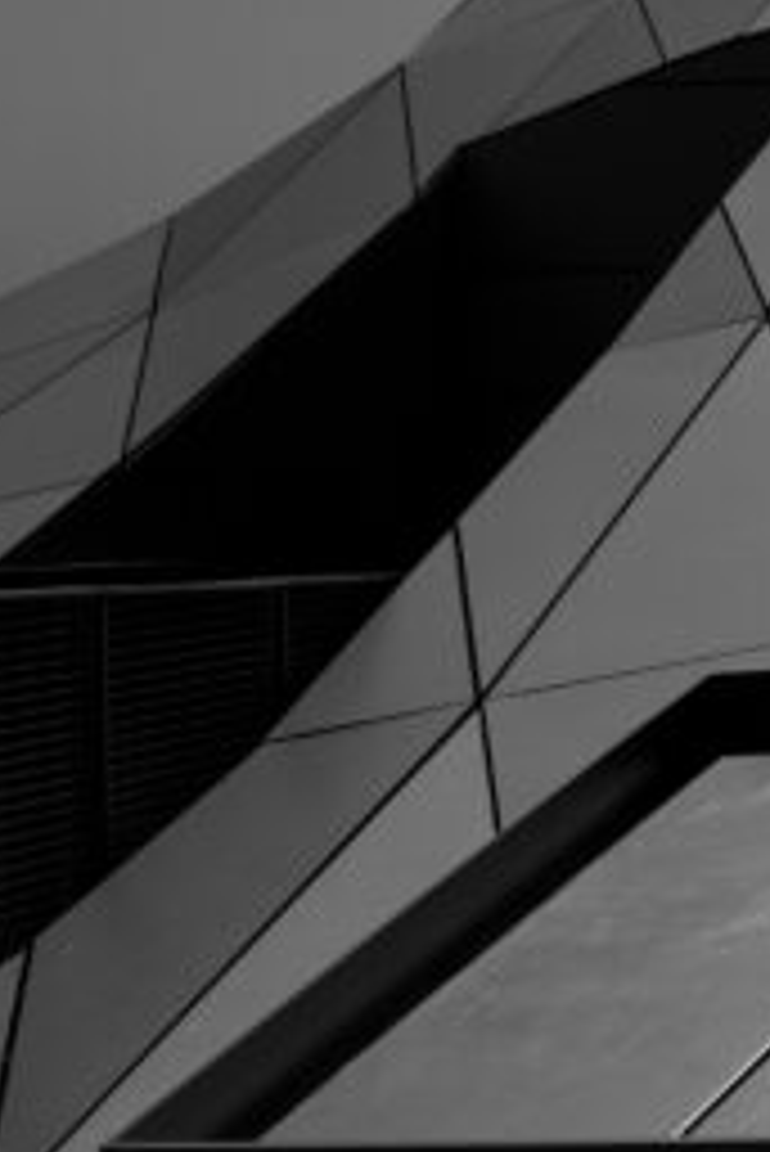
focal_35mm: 140
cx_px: 1322
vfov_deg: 14.6
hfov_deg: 9.4
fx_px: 4485
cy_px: 234
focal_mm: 35
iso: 100
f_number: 8
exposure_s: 1/1250
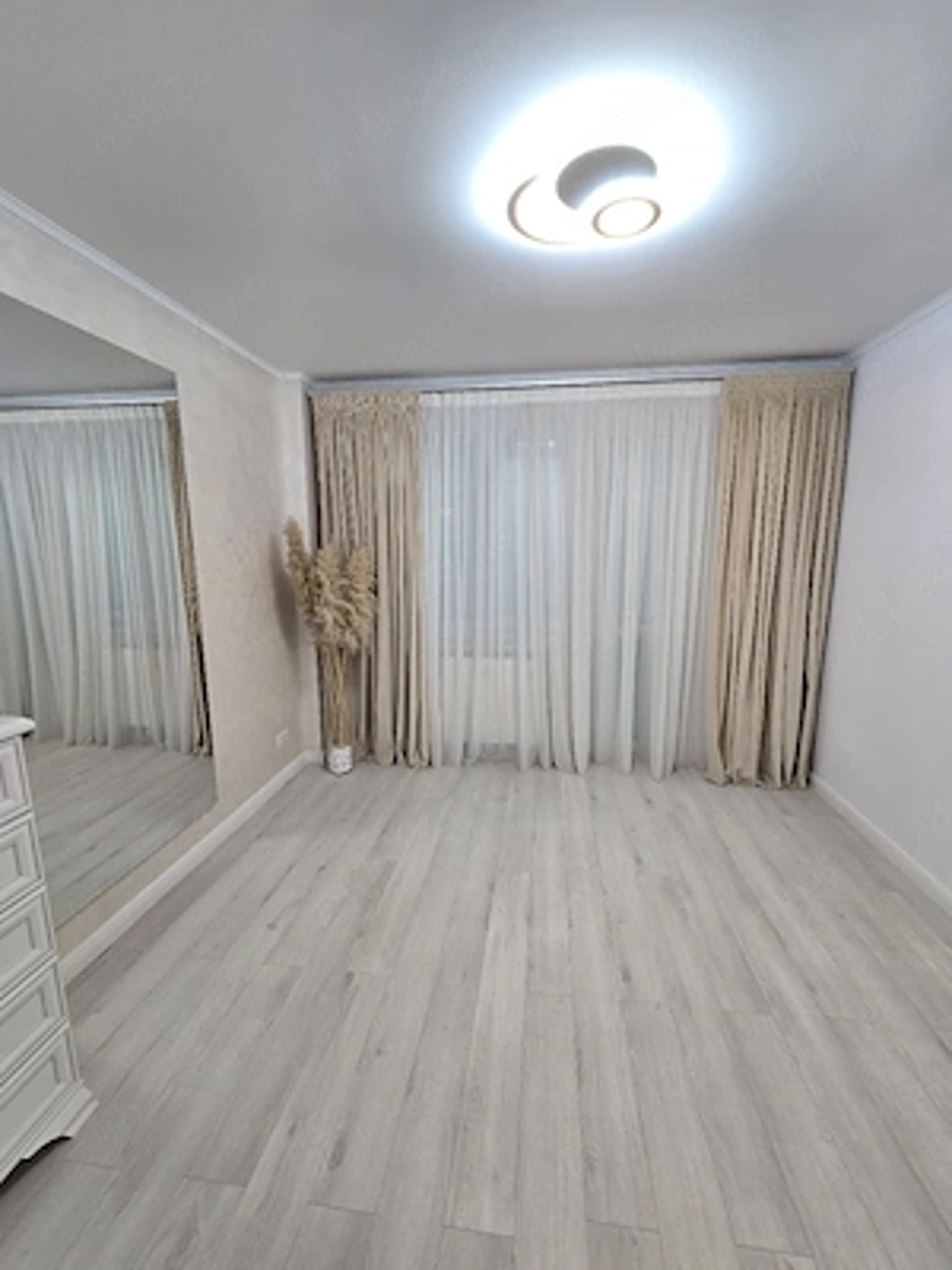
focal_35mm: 13
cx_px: 476
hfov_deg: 89.9
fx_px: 477
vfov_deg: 106.2
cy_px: 635
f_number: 2.2
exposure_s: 1/50.3
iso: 100
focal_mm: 2.2
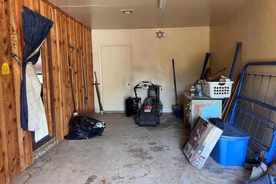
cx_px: 137
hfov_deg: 65.5
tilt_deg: -6.6
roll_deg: +0.6
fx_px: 215
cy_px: 89
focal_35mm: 28
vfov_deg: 46.4
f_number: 1.5
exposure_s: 1/60
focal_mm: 5.7
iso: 160
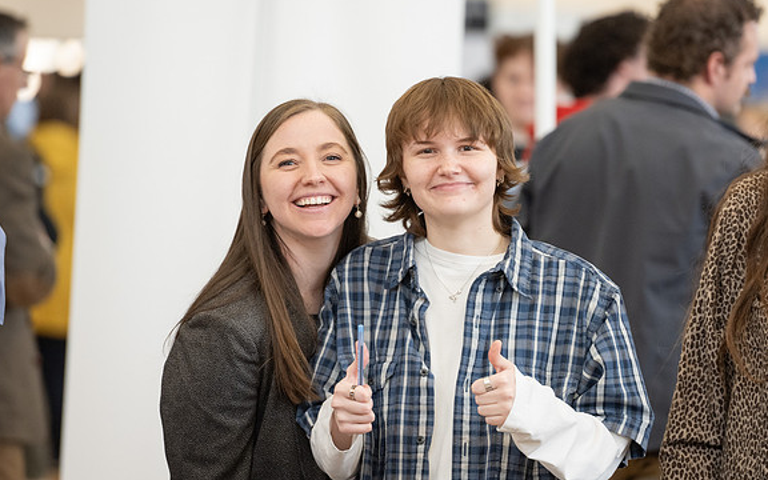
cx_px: 477
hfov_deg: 7.5
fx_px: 5819
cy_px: 200
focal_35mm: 278
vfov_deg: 4.7
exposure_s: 1/200
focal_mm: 200
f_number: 3.5
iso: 1250
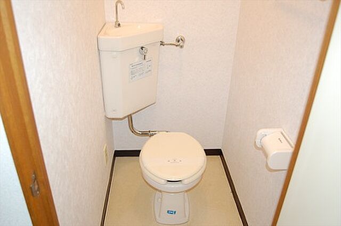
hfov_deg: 62.0
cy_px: 113
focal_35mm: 30
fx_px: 284
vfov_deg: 43.5
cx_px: 170
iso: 400
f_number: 3.8
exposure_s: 1/60
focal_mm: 20
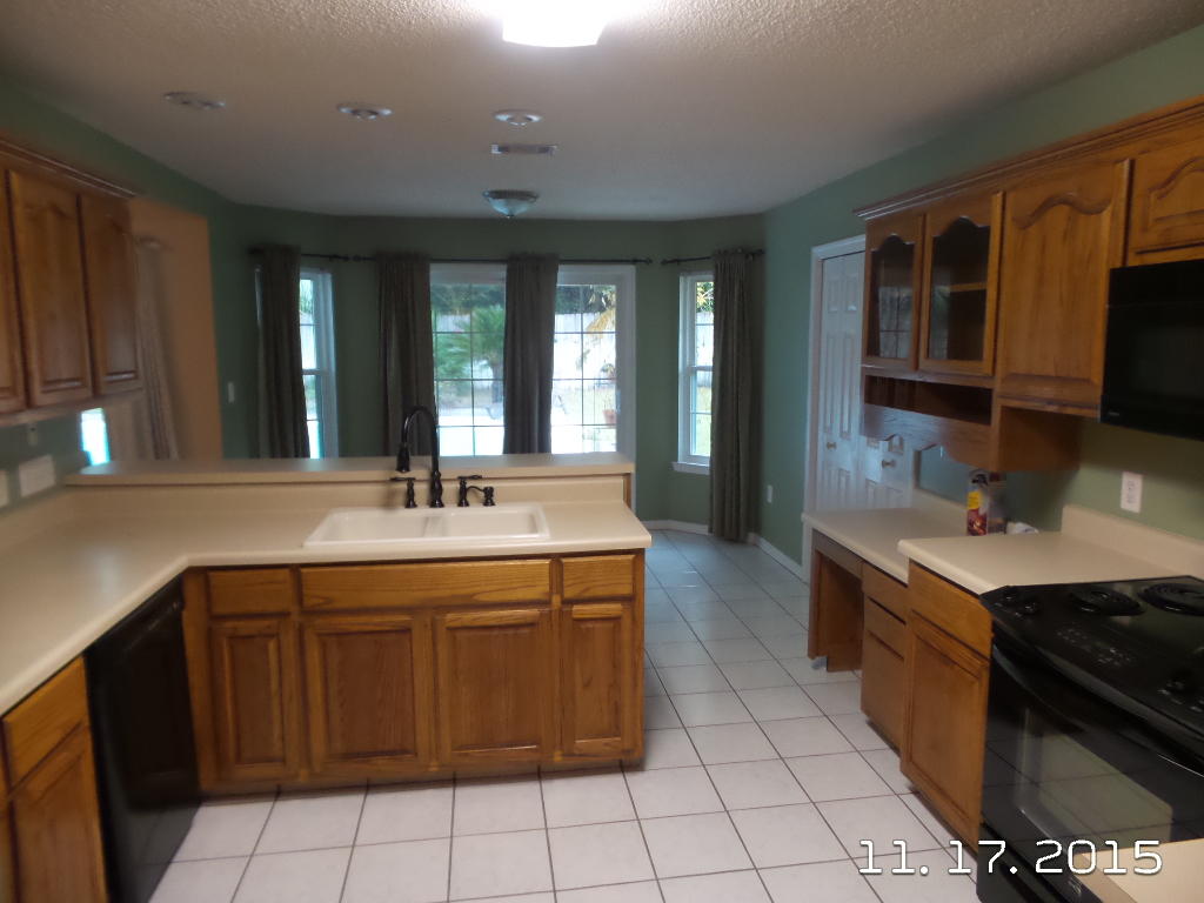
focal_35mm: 23
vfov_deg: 58.9
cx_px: 602
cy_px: 452
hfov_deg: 73.9
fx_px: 800
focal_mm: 4.1
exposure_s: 1/30
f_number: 2.8
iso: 400
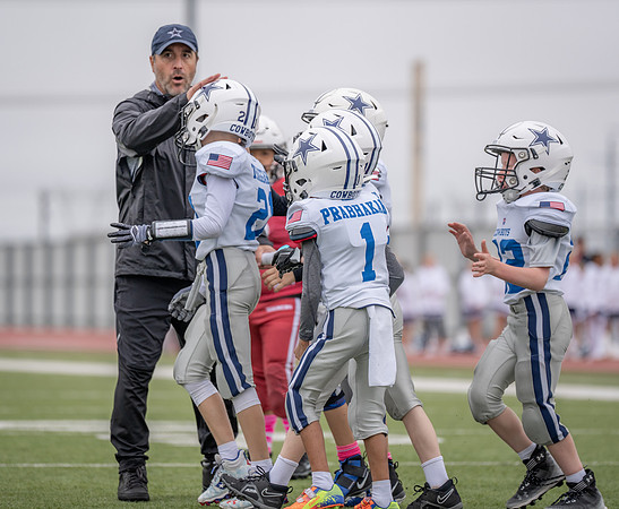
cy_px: 233
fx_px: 4552
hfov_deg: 7.8
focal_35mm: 246
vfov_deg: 6.4
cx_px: 289
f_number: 2.8
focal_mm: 197
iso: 200
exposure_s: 1/1250
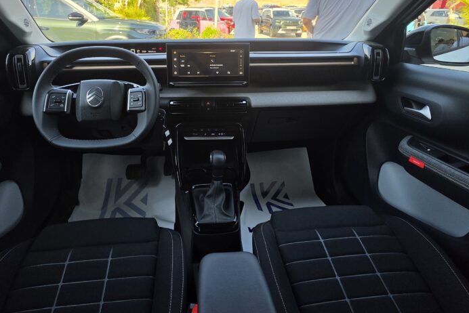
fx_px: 261
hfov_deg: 83.8
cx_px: 216
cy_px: 96
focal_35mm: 20
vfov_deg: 60.0
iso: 32
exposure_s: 1/247
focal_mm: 2.2
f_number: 1.9
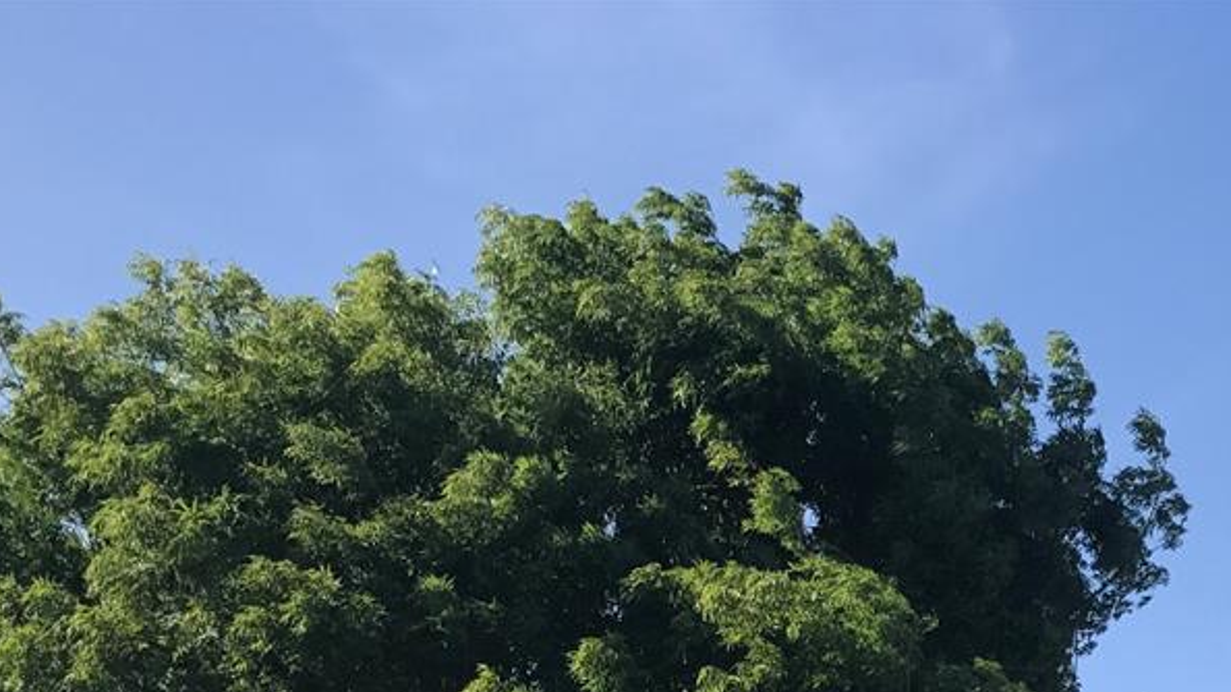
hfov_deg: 26.8
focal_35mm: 77
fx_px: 2513
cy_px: 1160
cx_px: 1034
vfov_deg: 14.2
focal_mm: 3.99
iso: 20
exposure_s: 1/1497
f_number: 1.8
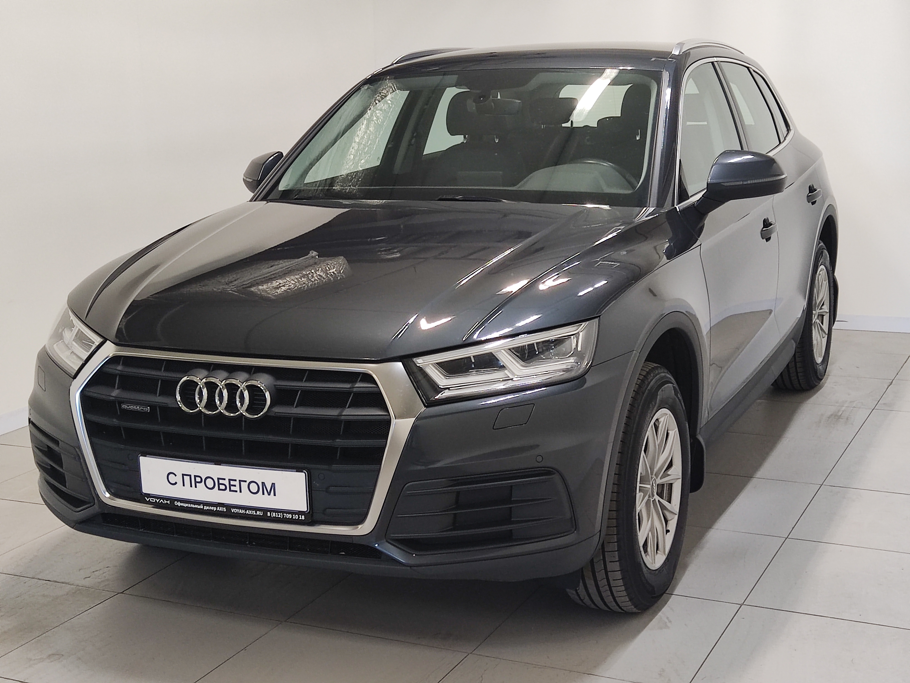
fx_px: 1341
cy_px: 342
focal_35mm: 51
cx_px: 455
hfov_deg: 37.5
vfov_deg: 28.6
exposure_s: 1/50
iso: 237
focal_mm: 4.74
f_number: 1.79
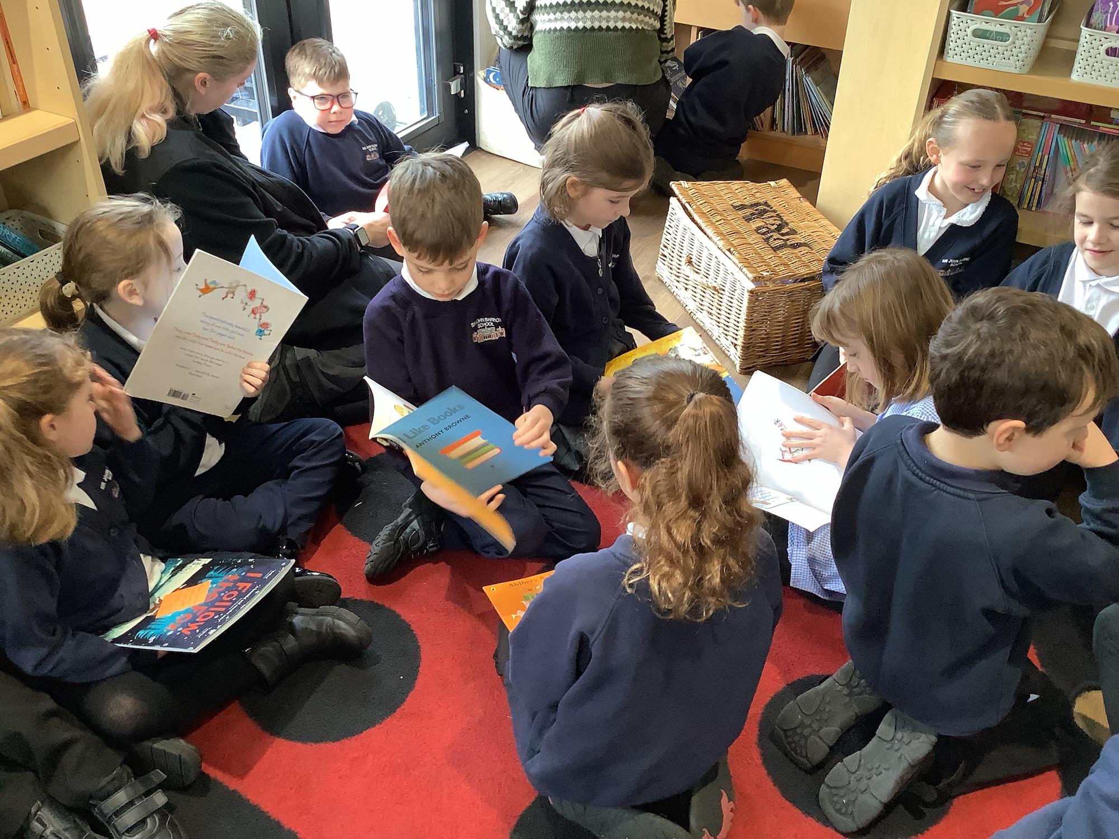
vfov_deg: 45.4
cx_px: 560
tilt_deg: -37.1
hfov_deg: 58.4
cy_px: 420
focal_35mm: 31
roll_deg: -0.6
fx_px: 1002
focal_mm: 3.3
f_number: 2.4
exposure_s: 1/50
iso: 160
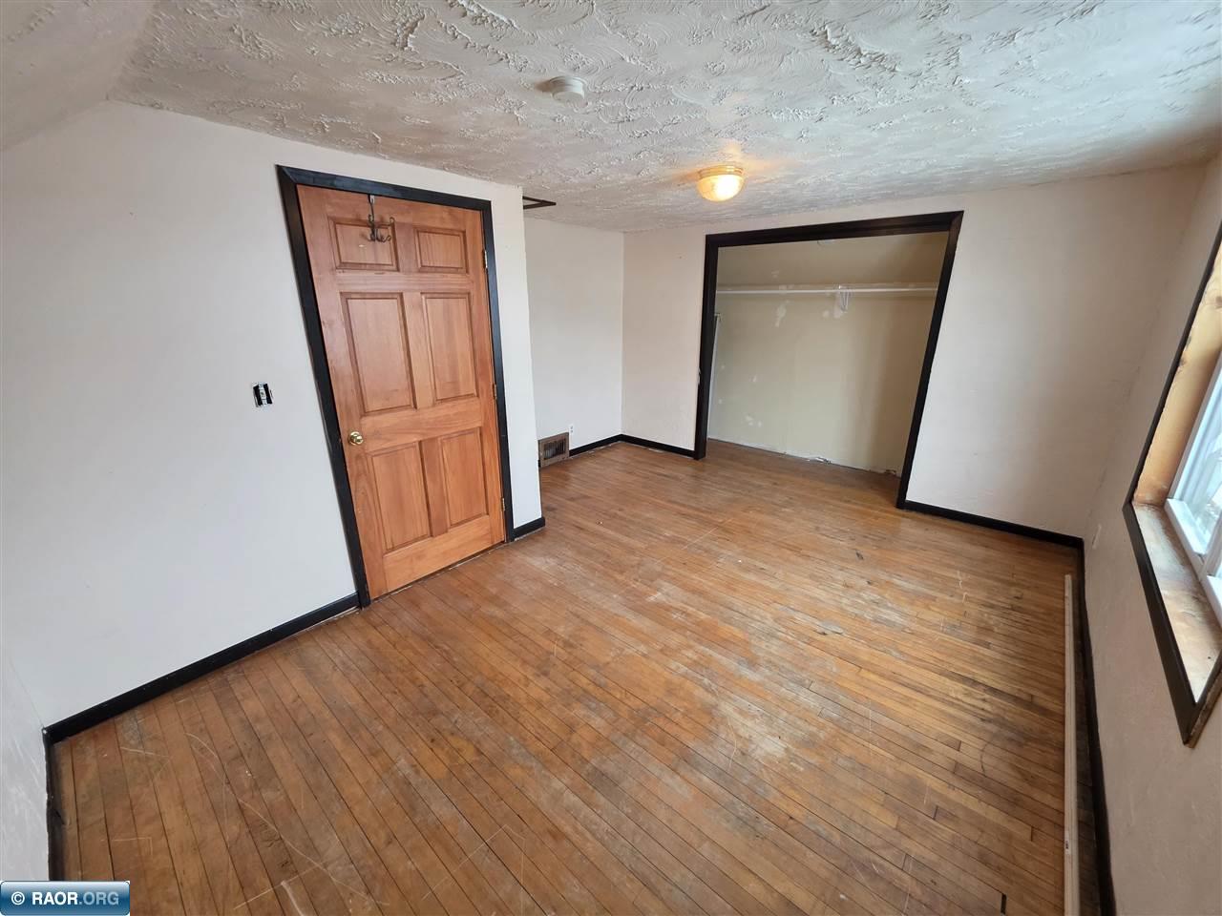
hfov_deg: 106.2
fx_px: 459
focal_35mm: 13
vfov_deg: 89.9
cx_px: 611
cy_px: 458
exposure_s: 1/60
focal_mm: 2.2
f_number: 1.9
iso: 200
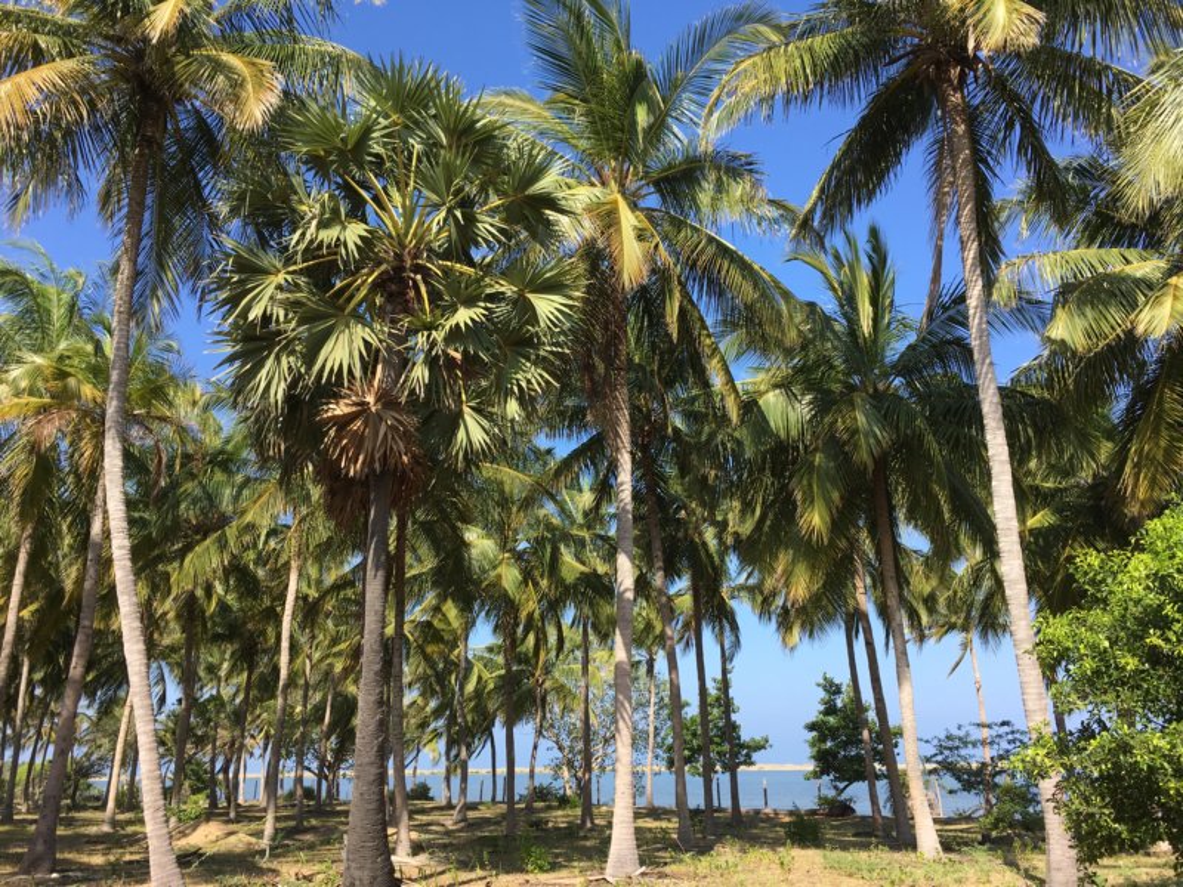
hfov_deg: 61.7
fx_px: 991
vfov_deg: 48.2
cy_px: 444
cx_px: 592
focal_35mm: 29
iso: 25
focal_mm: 4.15
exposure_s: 1/855
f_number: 2.2
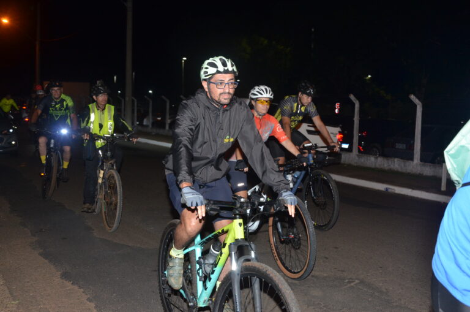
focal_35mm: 42
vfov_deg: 31.8
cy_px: 156
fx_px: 547
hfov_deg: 46.5
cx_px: 235
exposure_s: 1/60
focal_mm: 28
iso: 800
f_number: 7.1
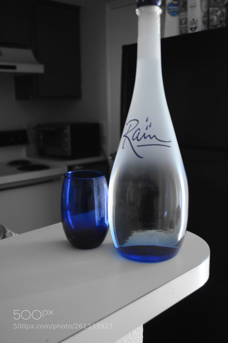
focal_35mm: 39
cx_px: 114
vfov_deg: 49.6
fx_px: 372
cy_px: 172
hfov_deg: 34.1
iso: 3200
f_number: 4.2
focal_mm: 26
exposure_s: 1/4
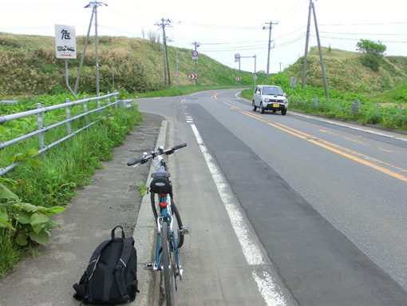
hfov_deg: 50.1
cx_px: 204
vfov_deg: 38.7
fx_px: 435
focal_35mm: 37
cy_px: 153
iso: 100
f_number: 3.9
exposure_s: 1/320
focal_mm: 6.61
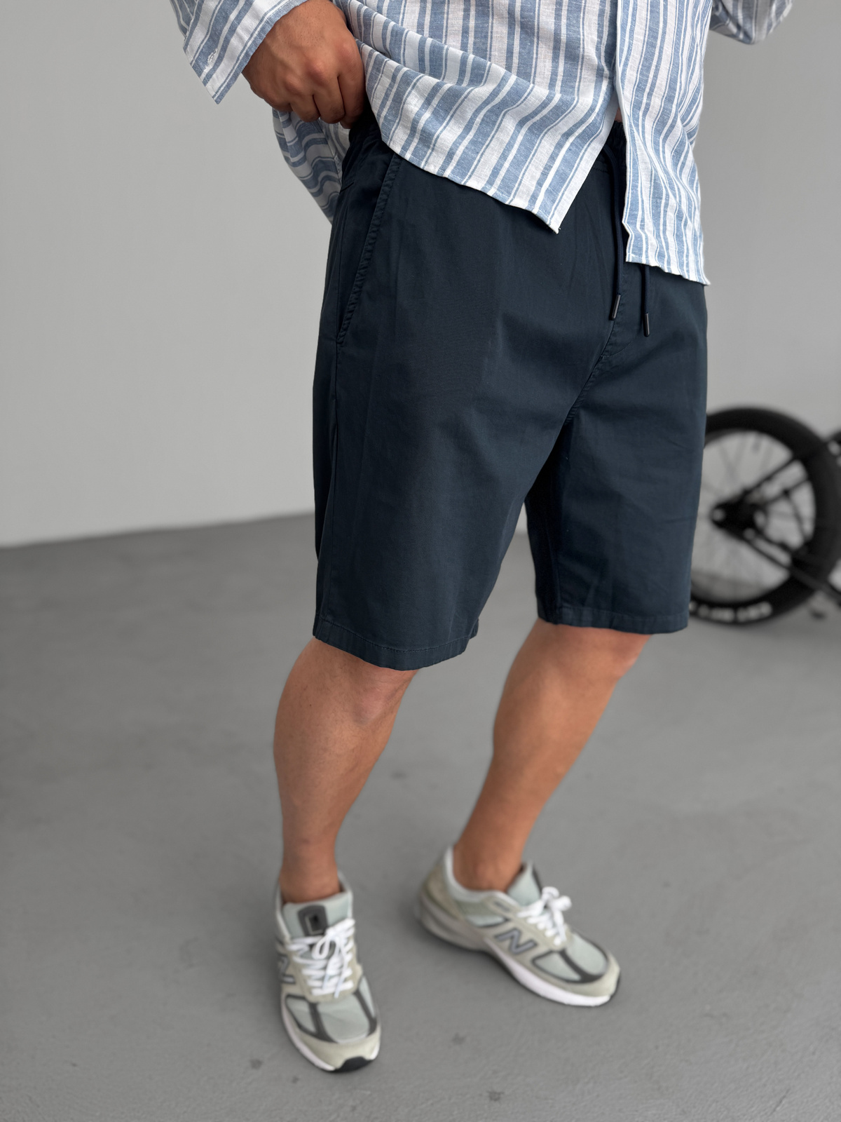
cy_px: 561
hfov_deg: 56.8
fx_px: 777
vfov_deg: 71.6
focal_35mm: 24
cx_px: 420
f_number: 1.8
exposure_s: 1/120
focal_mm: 6.76
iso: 64
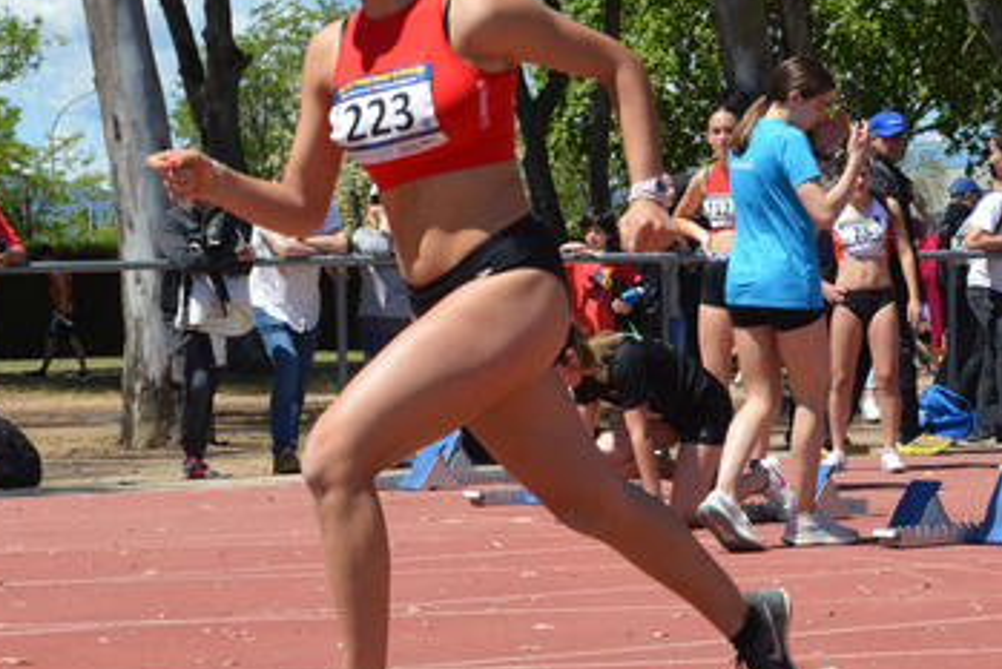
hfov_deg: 15.1
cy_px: 402
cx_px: 284
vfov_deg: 10.1
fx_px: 3767
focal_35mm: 135
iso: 400
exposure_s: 1/1600
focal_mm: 35
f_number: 6.3
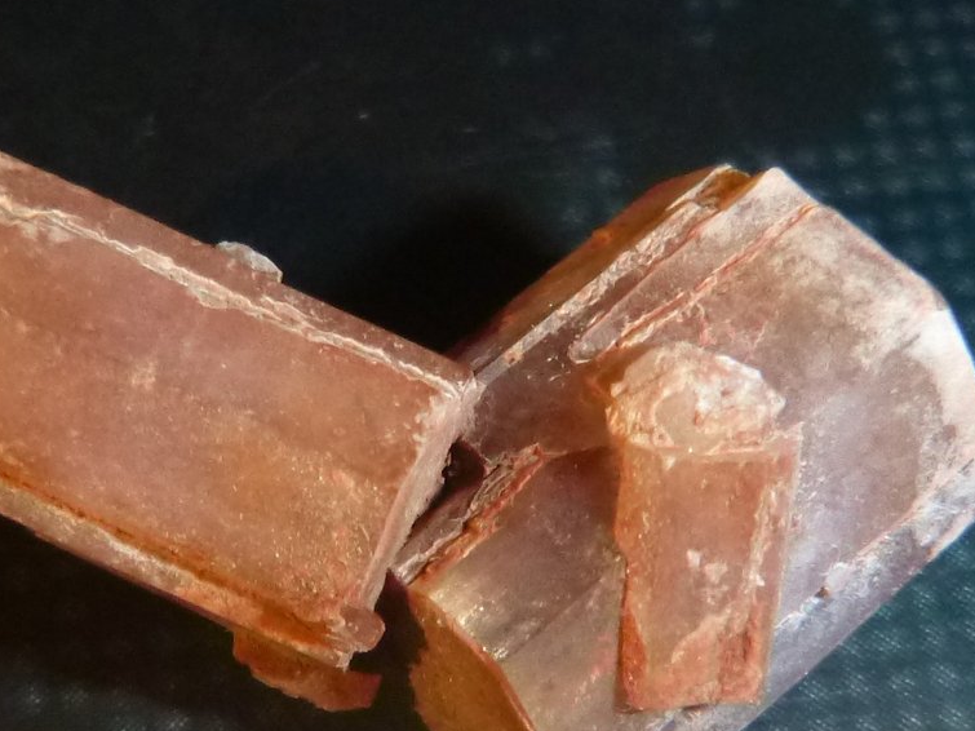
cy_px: 393
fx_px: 1493
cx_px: 405
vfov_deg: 27.5
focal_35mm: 53
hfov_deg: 36.1
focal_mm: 4.5
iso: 250
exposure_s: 1/60
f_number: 3.9
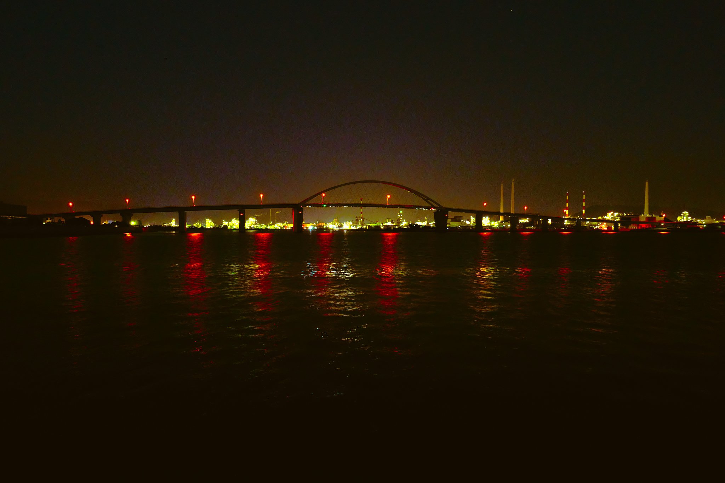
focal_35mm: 20
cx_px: 362
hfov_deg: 84.0
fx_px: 403
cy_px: 242
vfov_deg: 61.9
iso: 6400
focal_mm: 20
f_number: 8
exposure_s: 1/2.5
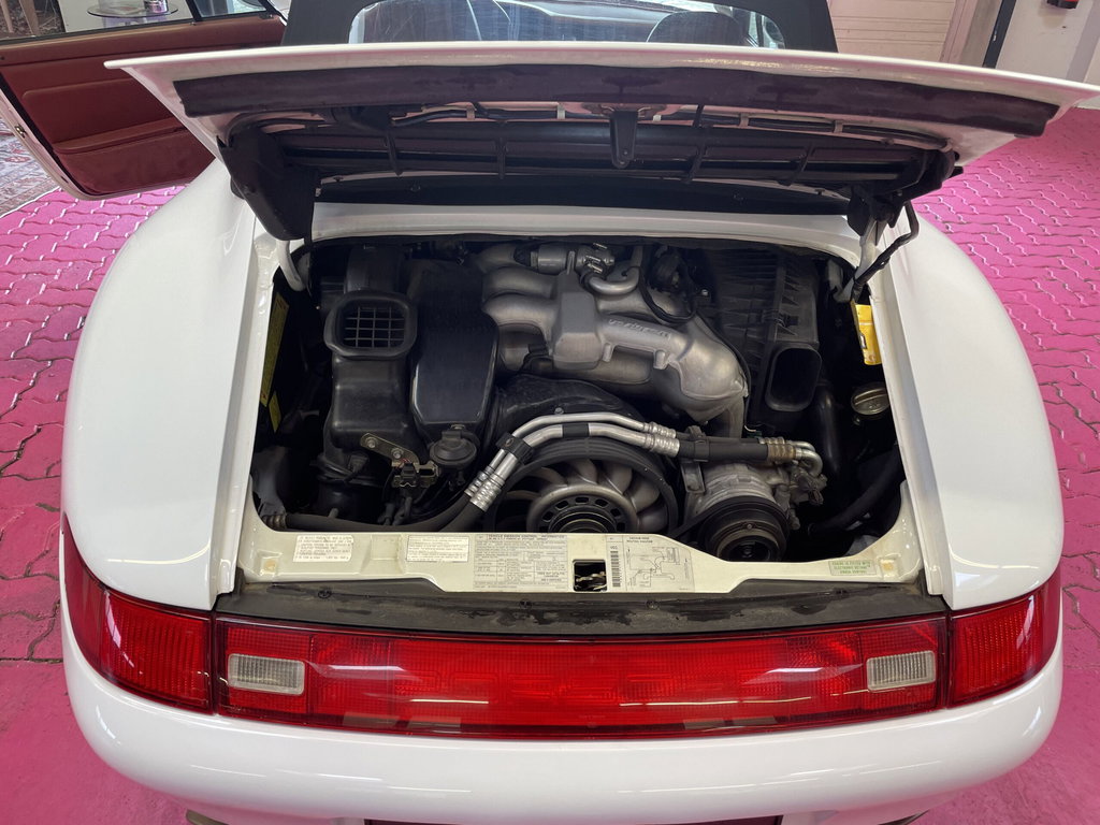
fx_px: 826
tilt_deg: -35.0
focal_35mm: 26
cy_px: 412
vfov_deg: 53.1
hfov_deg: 67.3
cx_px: 550
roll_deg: -3.4
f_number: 1.6
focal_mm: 4.2
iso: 100
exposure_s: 1/100
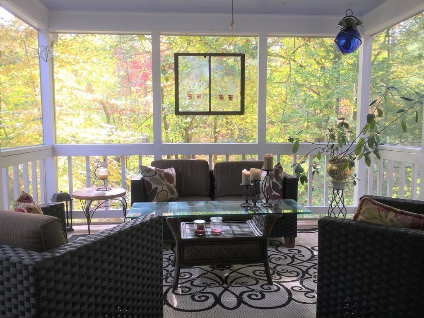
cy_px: 159
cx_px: 212
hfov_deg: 61.7
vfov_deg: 48.2
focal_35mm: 29
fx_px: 355
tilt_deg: -4.9
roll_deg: -0.4
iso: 25
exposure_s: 1/40
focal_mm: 4.15
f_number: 2.2
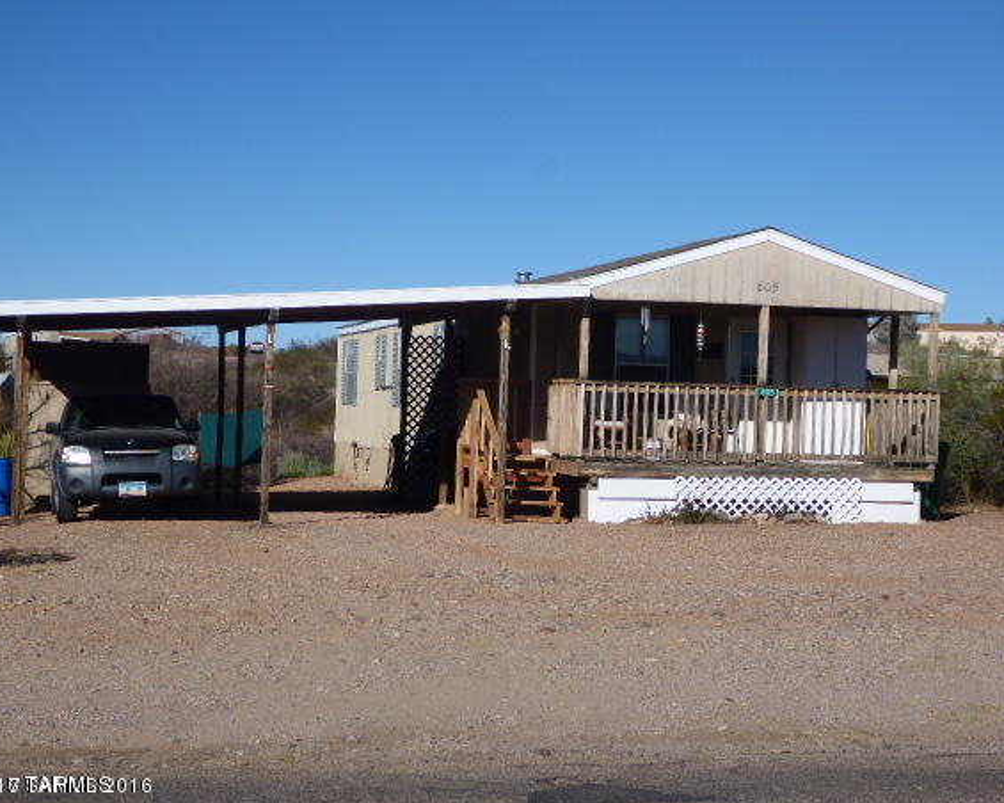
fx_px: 1872
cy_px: 394
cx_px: 512
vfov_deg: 24.2
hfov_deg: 30.0
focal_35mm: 63
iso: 100
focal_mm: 9.8
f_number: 4.9
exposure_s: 1/1000
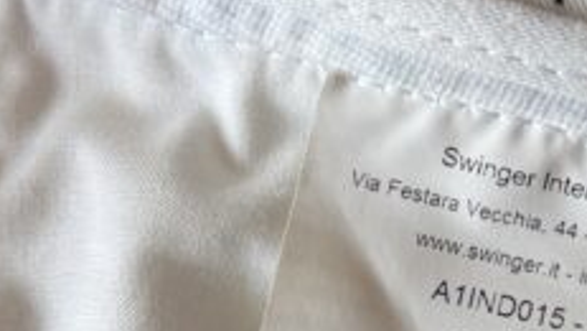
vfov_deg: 10.3
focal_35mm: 116
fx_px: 1806
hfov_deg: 18.2
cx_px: 523
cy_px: 397
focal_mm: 6.76
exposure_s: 1/187
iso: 64
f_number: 1.78
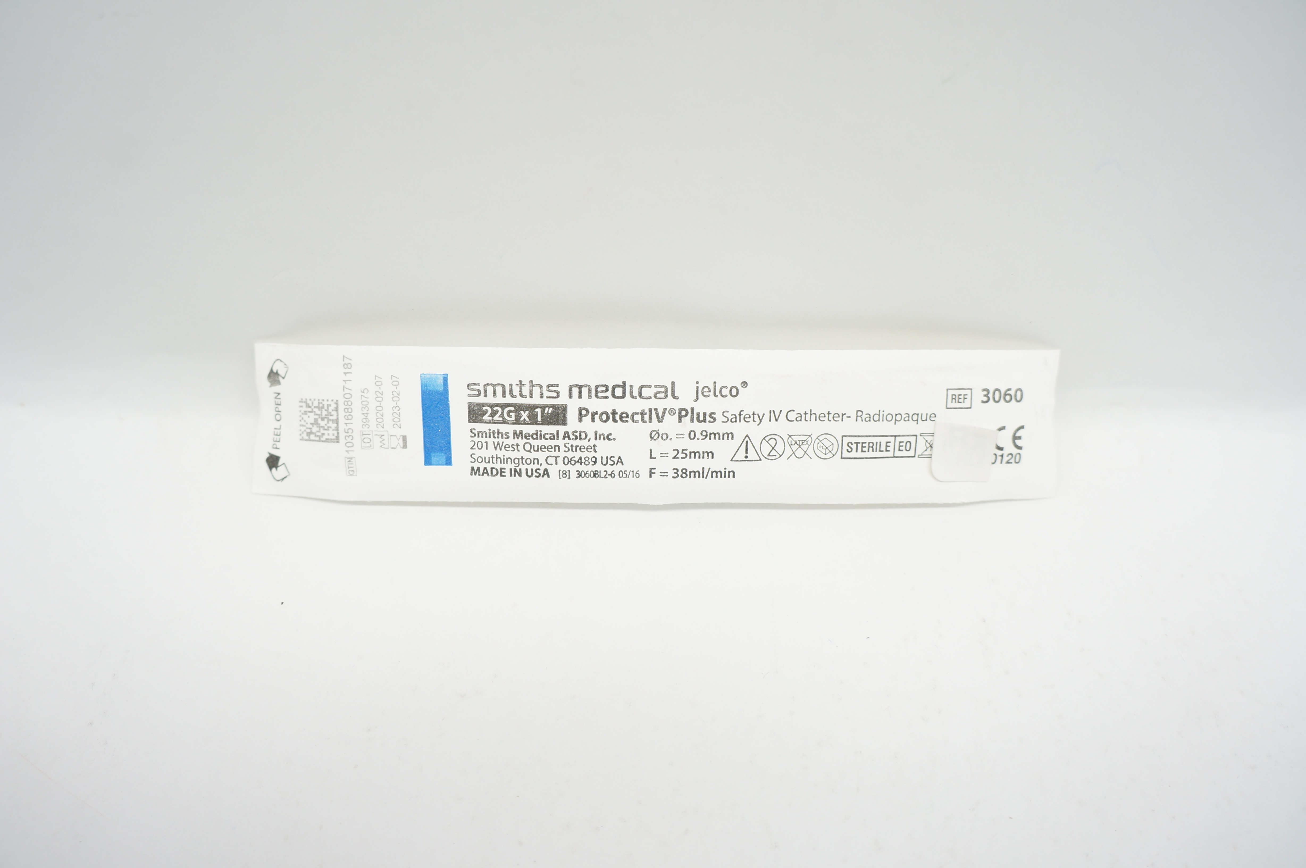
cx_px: 653
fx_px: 978
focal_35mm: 27
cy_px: 434
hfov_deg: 67.4
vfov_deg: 47.8
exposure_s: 1/40
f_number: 5
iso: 200
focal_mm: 18
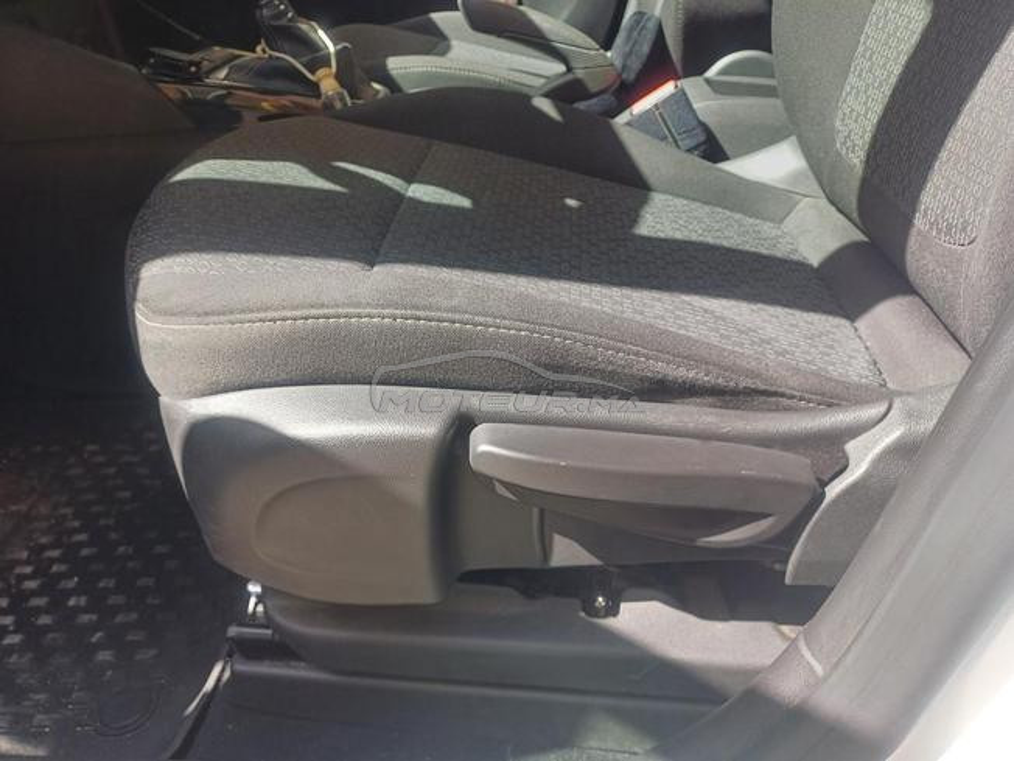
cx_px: 507
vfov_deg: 54.9
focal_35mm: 25
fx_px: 732
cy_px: 380
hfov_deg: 69.4
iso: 50
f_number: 1.8
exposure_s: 1/123
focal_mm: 4.65
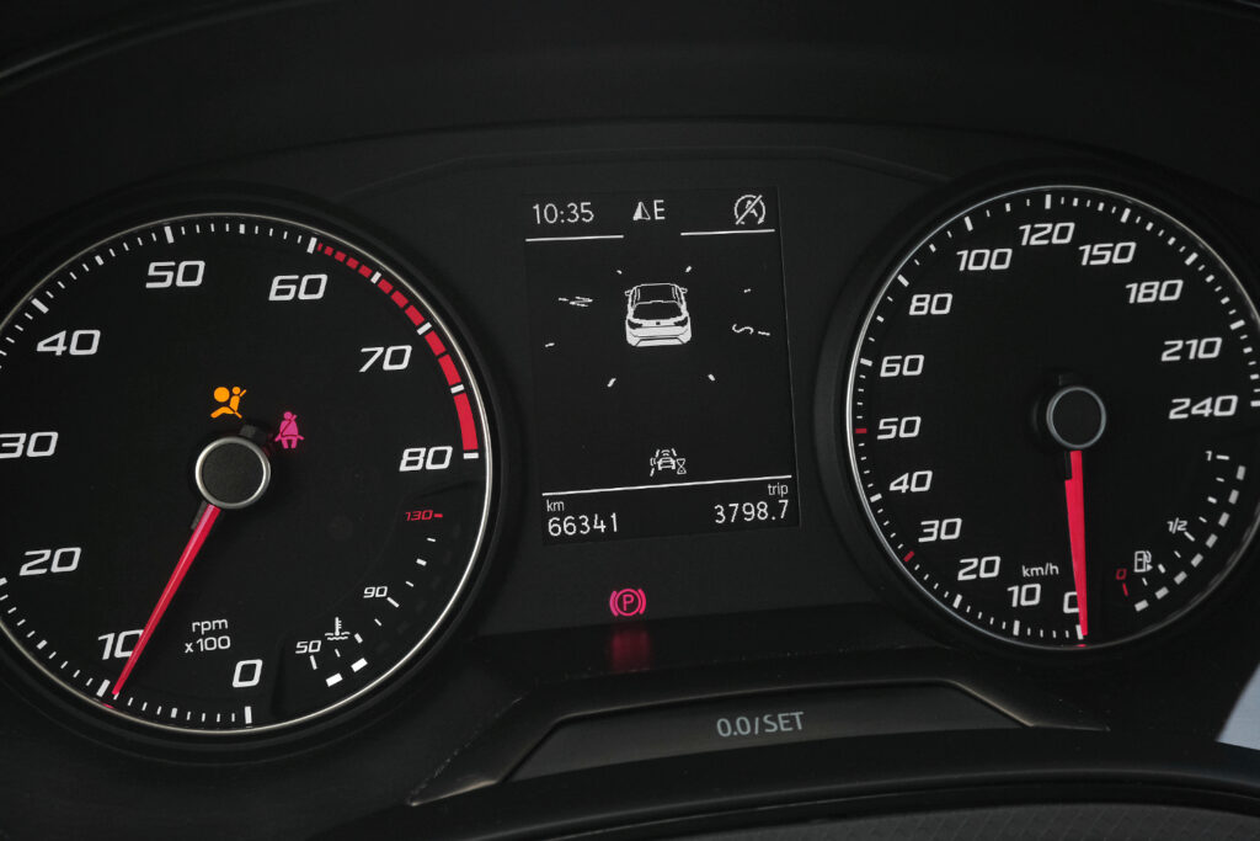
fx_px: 1505
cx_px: 630
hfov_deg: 45.4
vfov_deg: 31.2
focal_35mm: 43
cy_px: 420
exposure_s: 1/320
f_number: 9
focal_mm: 28.8
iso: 2000
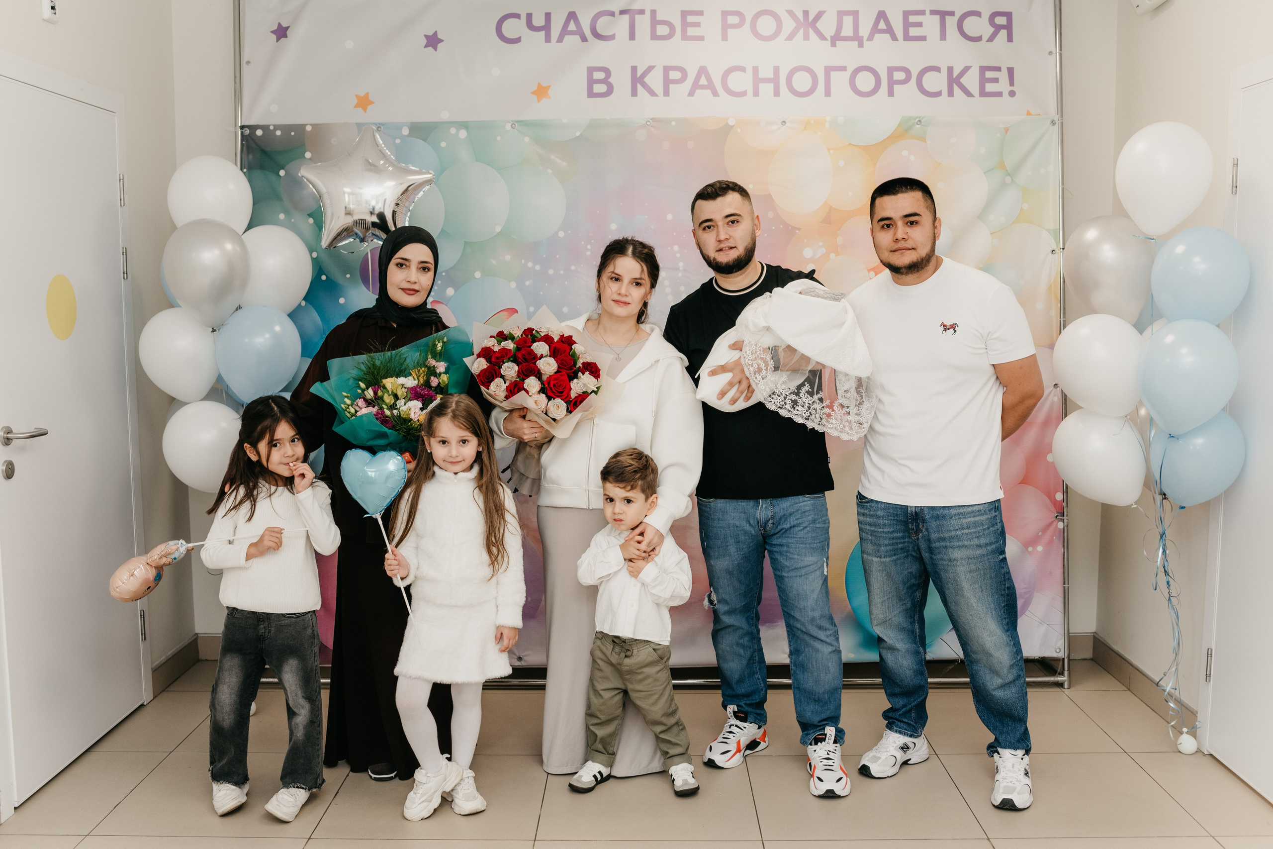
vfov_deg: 37.6
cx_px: 636
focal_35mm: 35
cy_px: 424
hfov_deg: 54.0
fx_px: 1248
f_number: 4
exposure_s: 1/160
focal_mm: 35
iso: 400
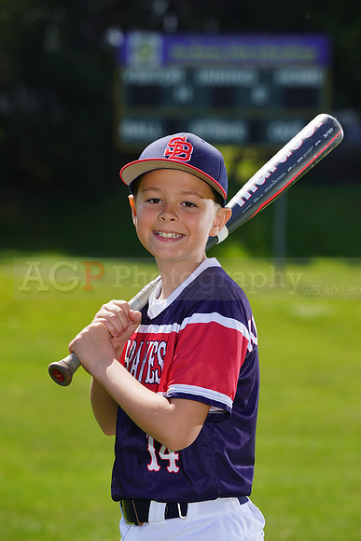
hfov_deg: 6.5
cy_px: 270
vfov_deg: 9.7
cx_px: 180
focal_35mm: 212
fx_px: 3187
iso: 100
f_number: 8
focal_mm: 212
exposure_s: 1/250
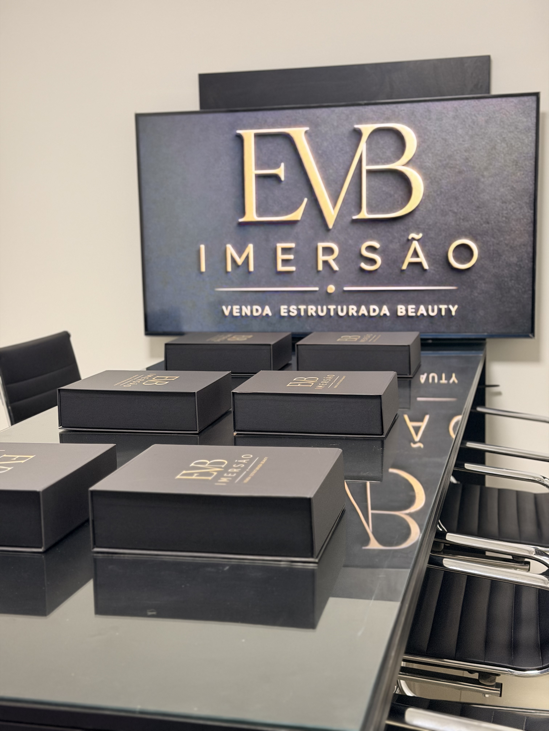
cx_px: 274
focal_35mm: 48
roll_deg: +0.8
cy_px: 366
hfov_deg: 30.3
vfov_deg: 39.7
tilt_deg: -8.4
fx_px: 1015
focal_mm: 6.76
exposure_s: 1/40
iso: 250
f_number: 1.78
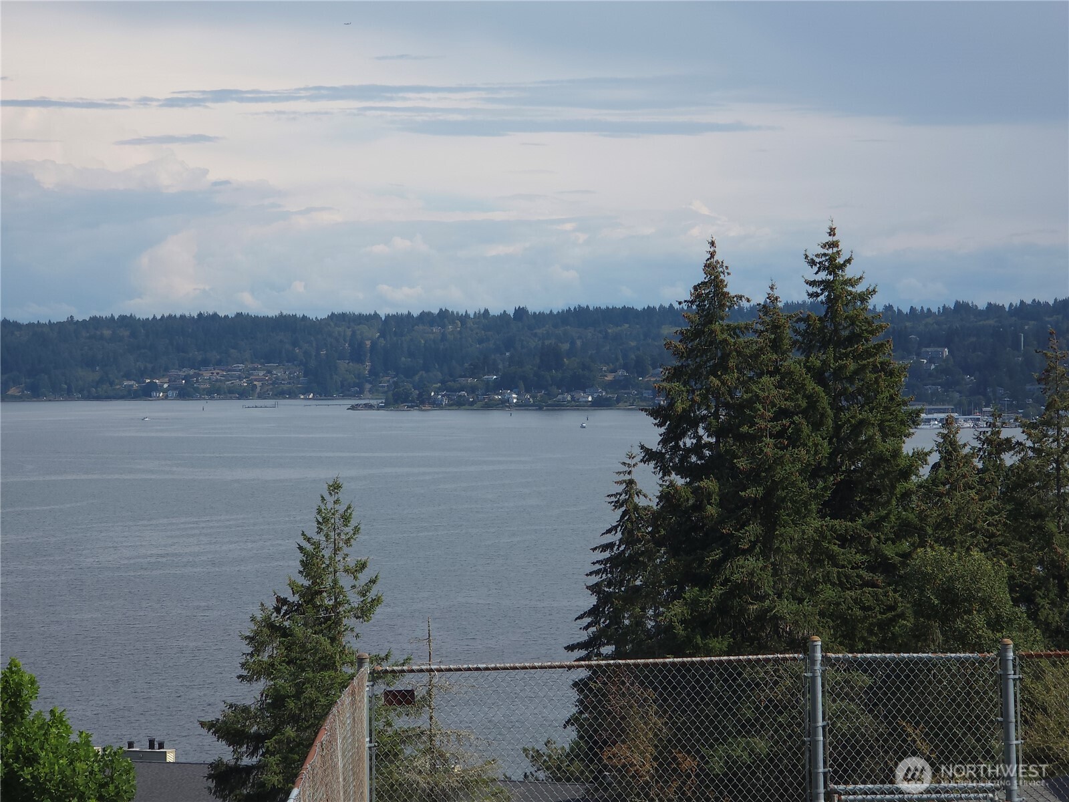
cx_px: 534
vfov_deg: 12.9
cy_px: 401
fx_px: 3551
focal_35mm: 115
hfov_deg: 17.1
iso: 32
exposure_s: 1/443
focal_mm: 18.6
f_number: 3.4
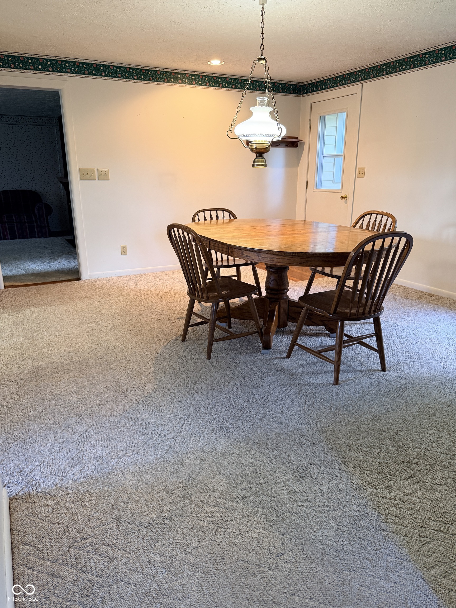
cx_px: 228
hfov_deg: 56.8
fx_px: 422
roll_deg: +0.6
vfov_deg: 71.6
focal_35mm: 24
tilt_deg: -16.6
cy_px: 304
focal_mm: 6.76
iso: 250
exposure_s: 1/60
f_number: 1.78
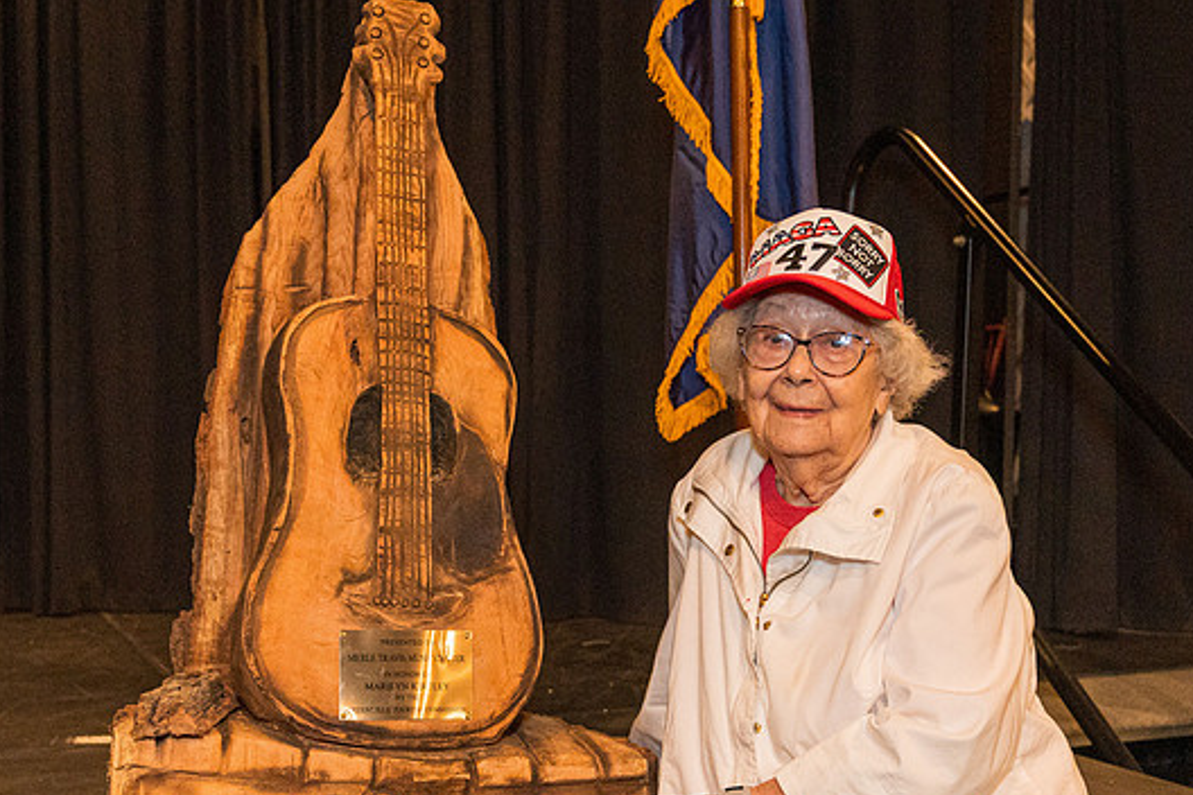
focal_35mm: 50
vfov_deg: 26.9
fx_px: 1657
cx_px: 657
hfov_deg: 39.6
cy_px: 511
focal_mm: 31
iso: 6400
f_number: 4
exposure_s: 1/160
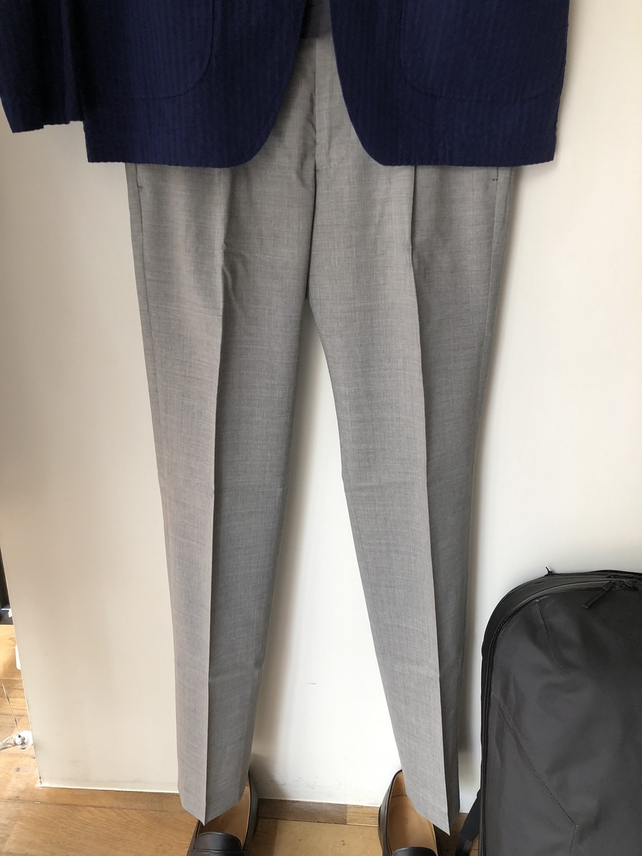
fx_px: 692
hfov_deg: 49.7
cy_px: 428
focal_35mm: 28
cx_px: 321
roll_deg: -1.0
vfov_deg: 63.4
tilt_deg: -22.1
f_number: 1.8
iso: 32
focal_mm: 4
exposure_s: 1/24
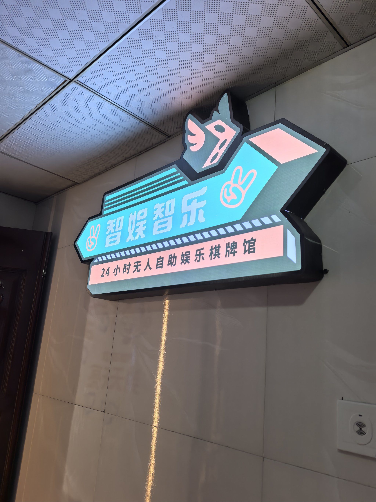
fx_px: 391
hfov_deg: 51.4
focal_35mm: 27
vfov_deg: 65.3
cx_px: 188
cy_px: 251
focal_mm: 6.98
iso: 50
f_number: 1.4
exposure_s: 1/179
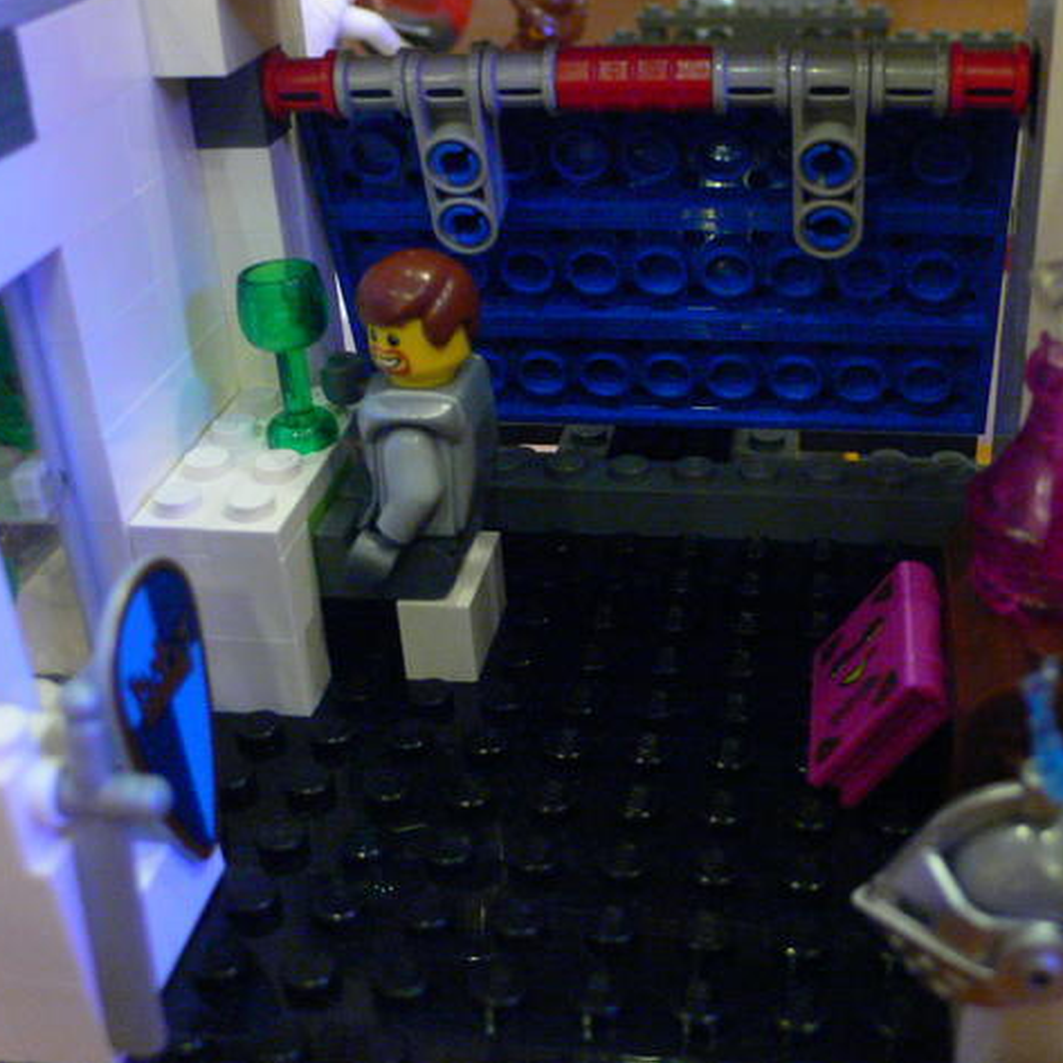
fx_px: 1424
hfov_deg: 40.8
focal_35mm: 41
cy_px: 526
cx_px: 621
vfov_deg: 40.9
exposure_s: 1/3.2
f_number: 2.8
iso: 200
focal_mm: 6.3
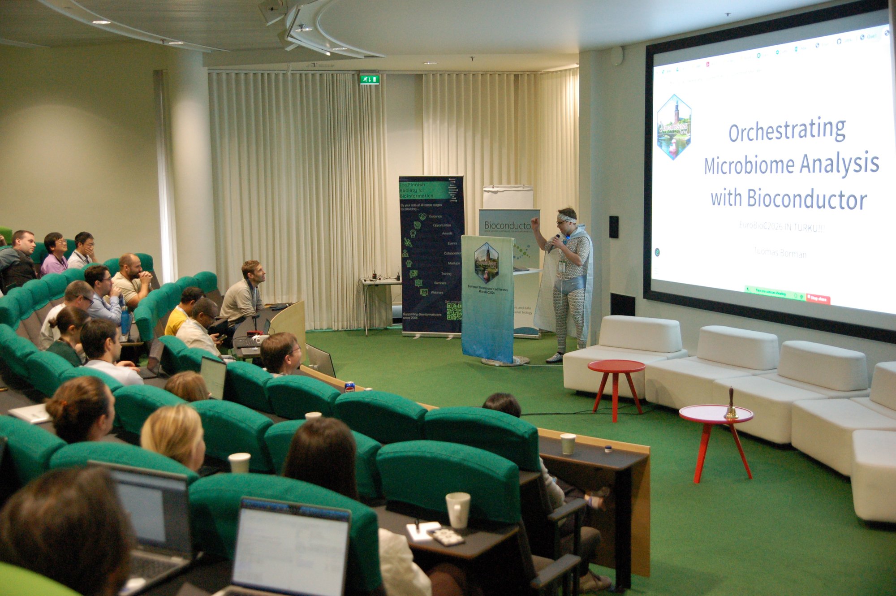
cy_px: 298
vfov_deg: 33.0
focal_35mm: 40
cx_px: 448
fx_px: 1007
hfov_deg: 48.0
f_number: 3.5
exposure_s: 1/125
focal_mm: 27
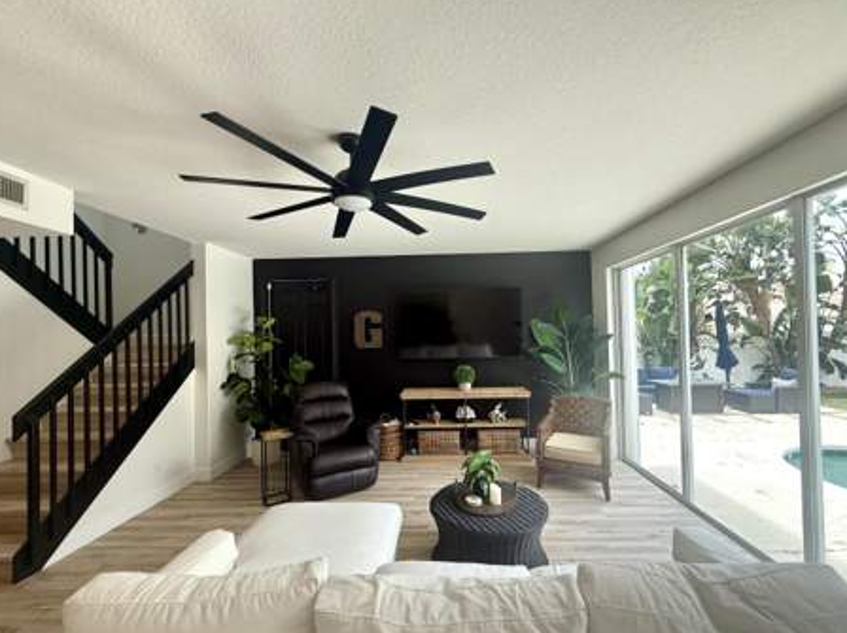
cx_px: 441
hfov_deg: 98.2
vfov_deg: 81.6
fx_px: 367
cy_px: 328
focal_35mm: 15
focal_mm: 2.22
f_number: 2.2
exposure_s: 1/120
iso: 100
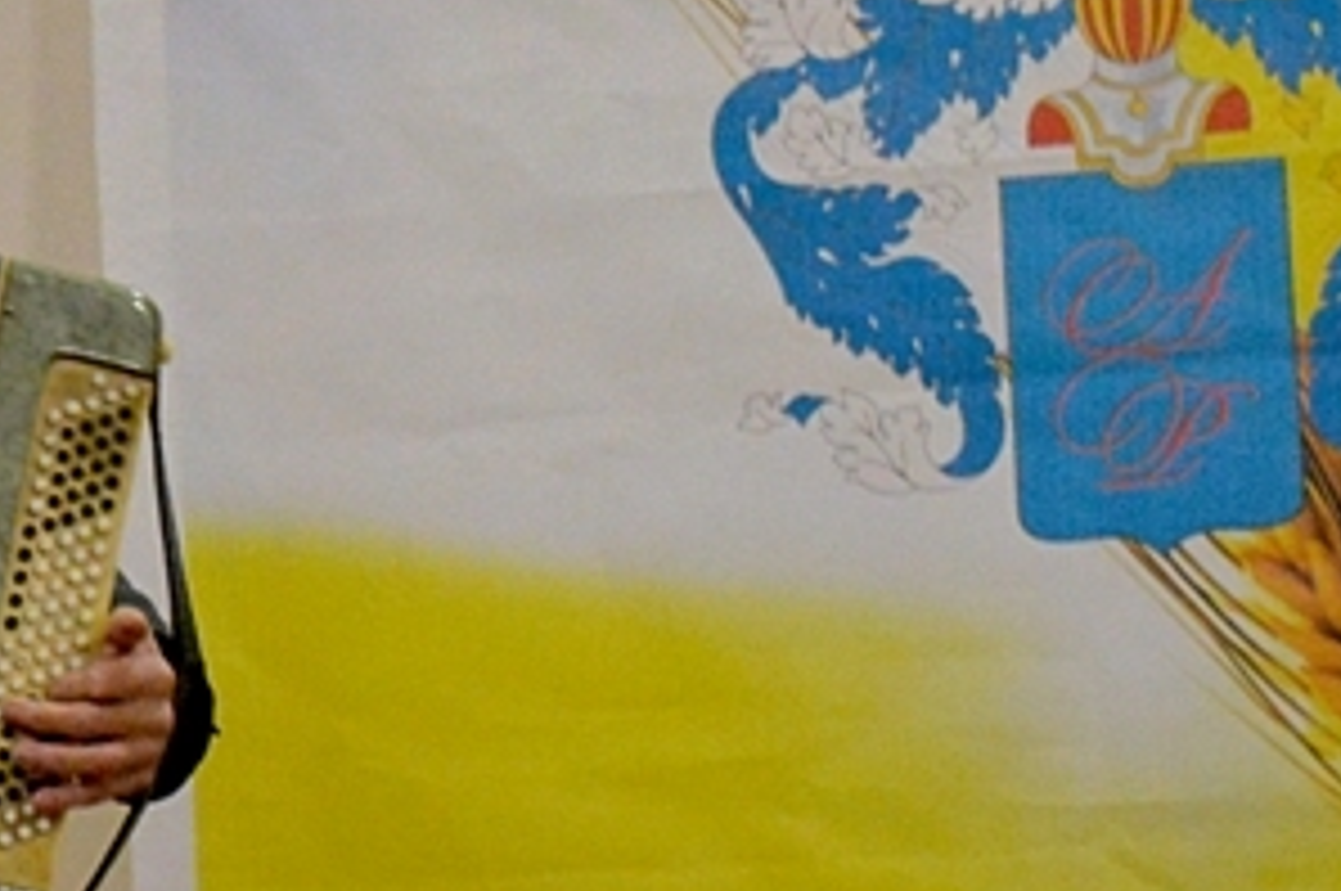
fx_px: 10557
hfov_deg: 7.1
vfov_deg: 4.8
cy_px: 439
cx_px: -716
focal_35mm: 284
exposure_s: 1/50
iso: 3200
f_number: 5.6
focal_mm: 55
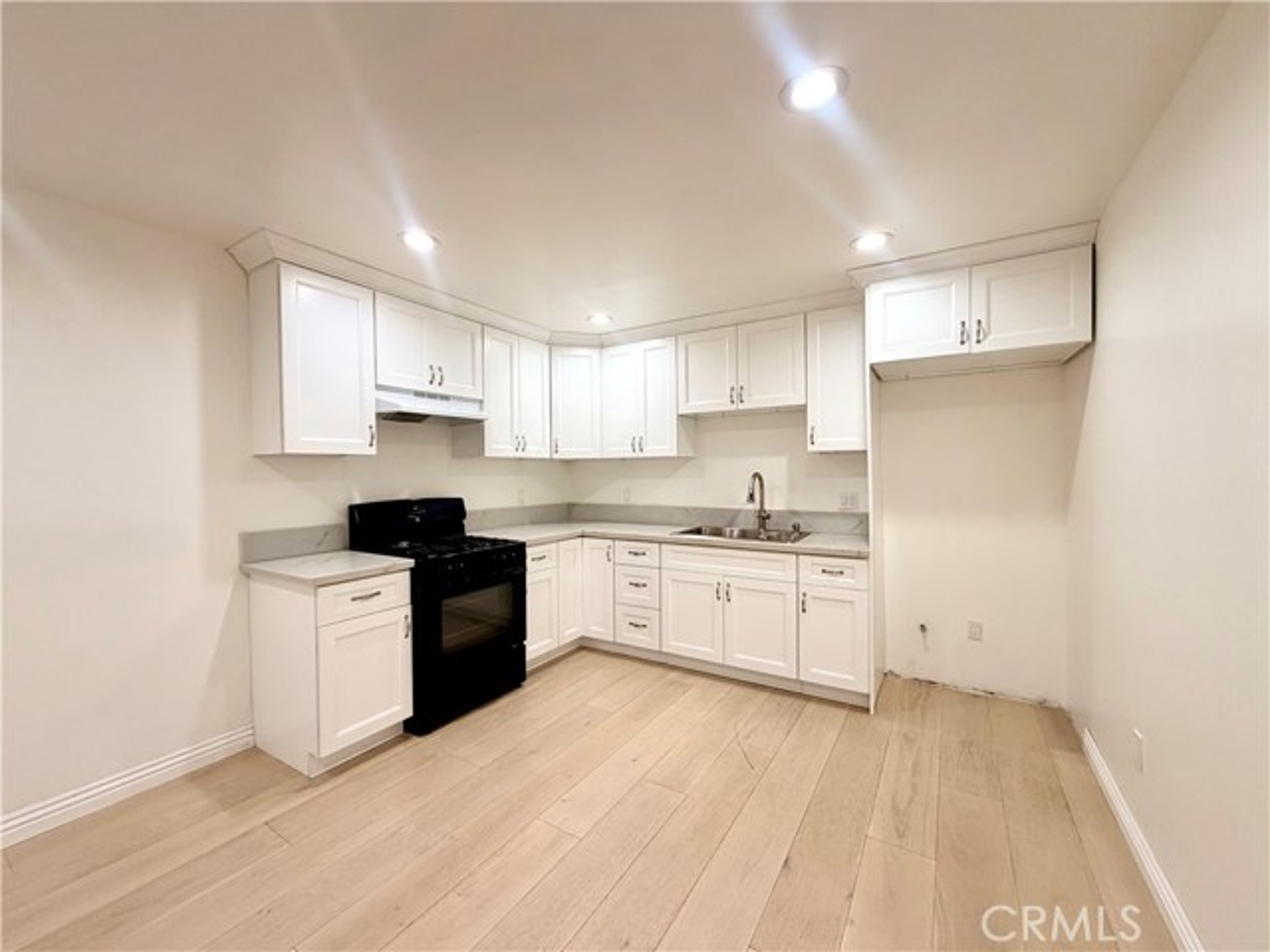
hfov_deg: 102.1
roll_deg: +0.8
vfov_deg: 85.7
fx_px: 514
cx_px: 635
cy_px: 476
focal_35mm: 14
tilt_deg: -1.0
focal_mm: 2.22
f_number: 2.2
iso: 125
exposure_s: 1/120
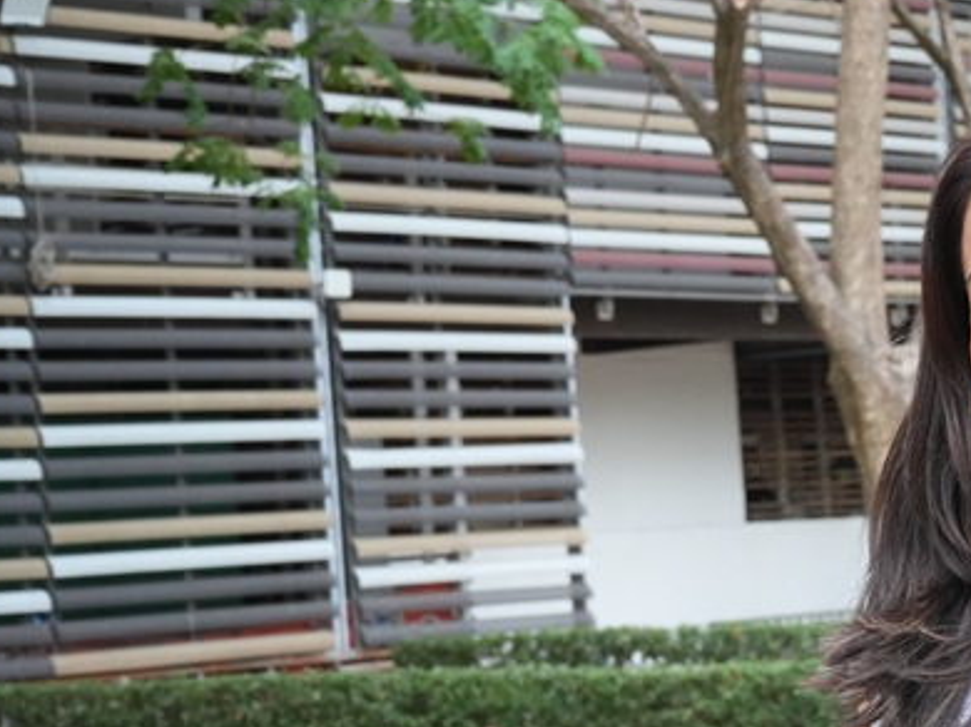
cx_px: 1056
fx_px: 3392
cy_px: 570
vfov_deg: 12.2
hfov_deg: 15.9
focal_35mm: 121
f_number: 10
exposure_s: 1/160
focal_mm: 56
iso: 3200
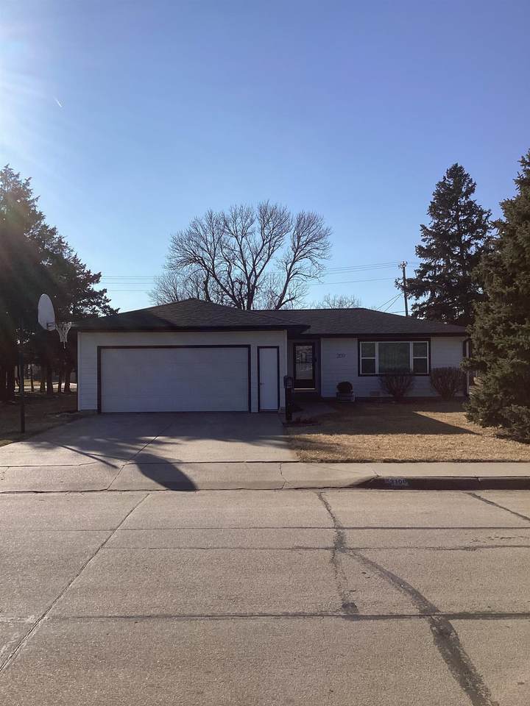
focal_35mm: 31
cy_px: 353
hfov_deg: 45.4
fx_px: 633
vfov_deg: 58.4
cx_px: 265
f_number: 2.4
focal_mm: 3.3
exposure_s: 1/2398
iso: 25
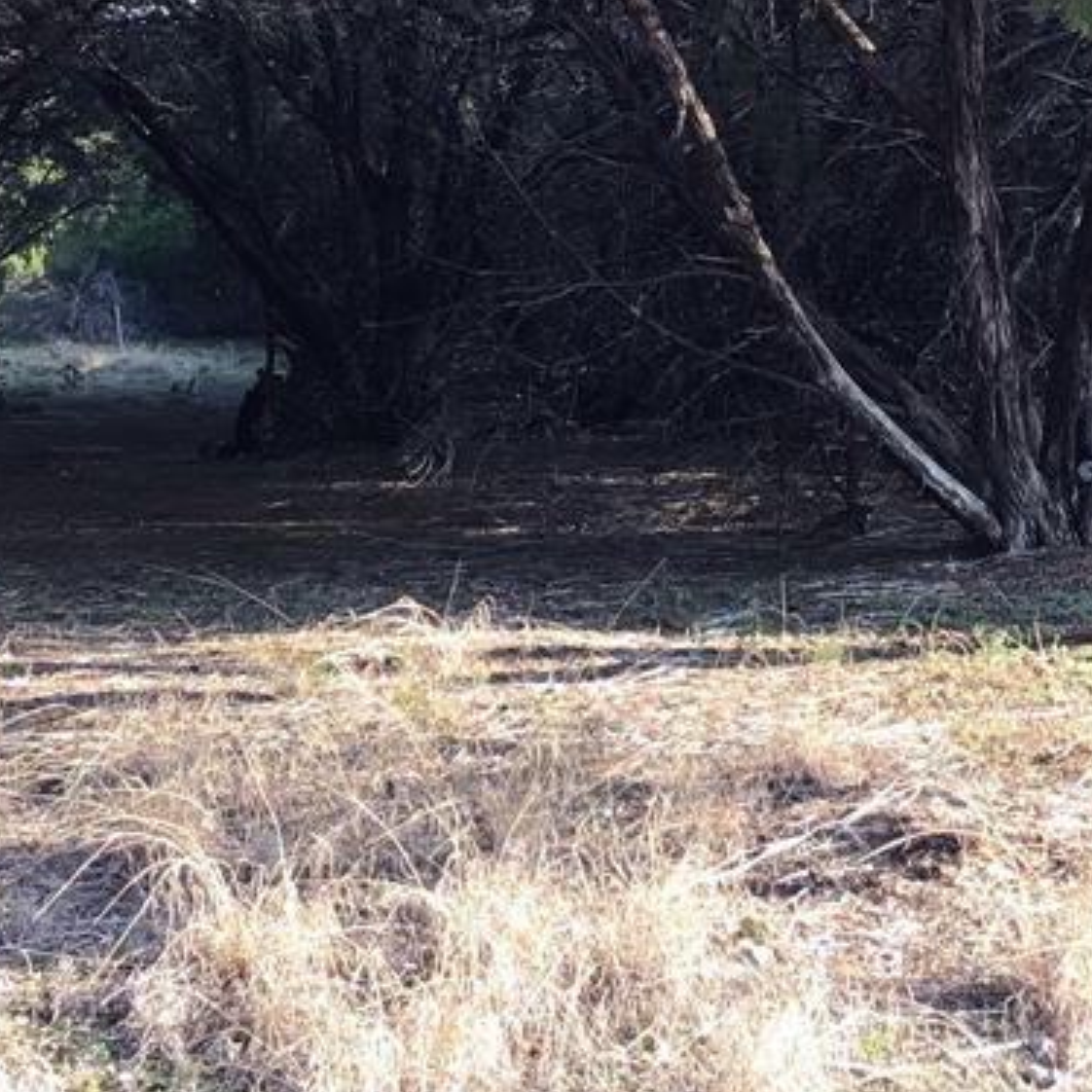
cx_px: 566
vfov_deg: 22.8
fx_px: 2677
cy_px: 231
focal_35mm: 75
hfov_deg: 23.1
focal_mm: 3.3
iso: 25
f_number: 2.4
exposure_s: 1/120
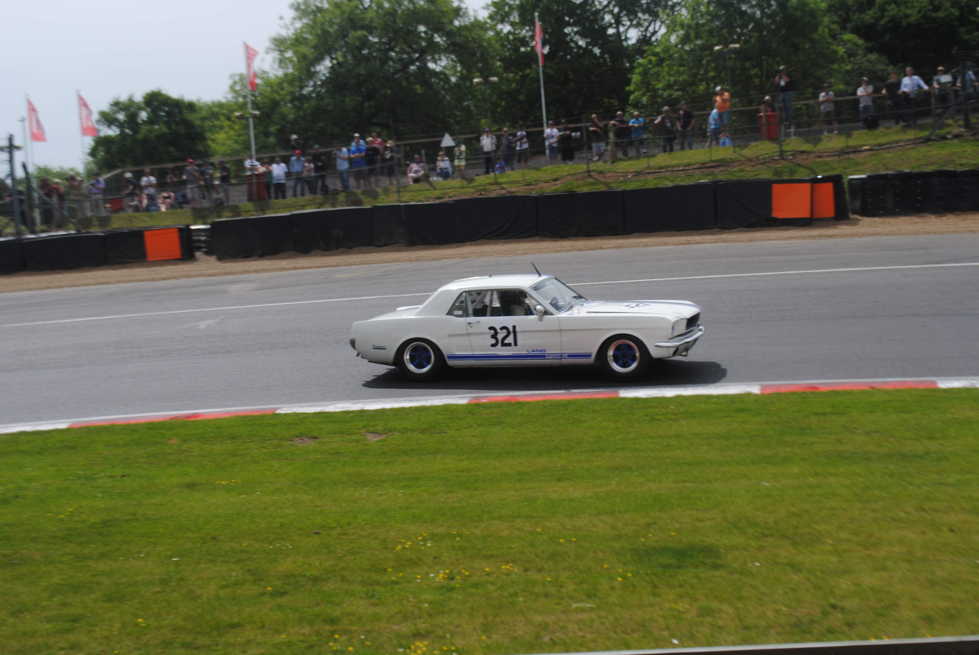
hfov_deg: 36.2
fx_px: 1497
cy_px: 334
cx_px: 518
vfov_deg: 24.7
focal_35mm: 55
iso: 100
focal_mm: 34
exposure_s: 1/320
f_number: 9
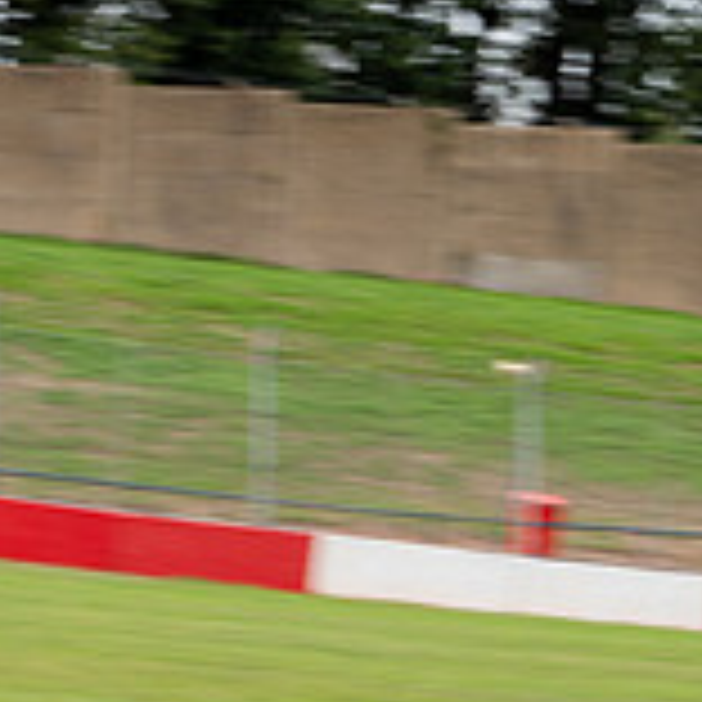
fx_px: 7250
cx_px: 216
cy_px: 164
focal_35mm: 316
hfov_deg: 5.5
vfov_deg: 5.5
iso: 200
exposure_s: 1/250
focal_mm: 100
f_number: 4.5
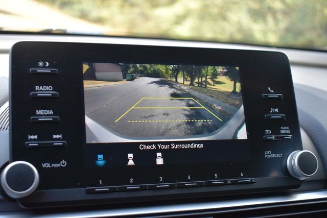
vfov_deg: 26.5
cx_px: 164
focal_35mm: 51
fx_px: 463
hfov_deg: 38.9
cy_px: 109
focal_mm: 34
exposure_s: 1/250
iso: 560
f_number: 4.5
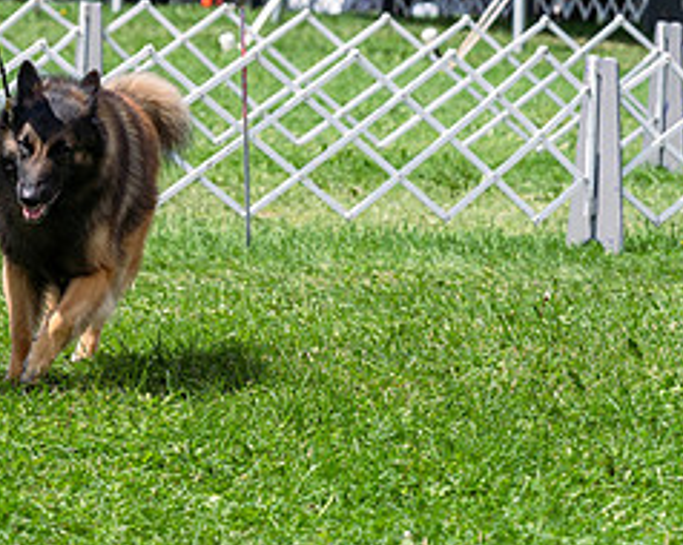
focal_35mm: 296
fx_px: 5978
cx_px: -105
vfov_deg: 5.2
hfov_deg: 6.5
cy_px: 6
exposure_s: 1/1000
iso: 100
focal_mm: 111
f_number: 5
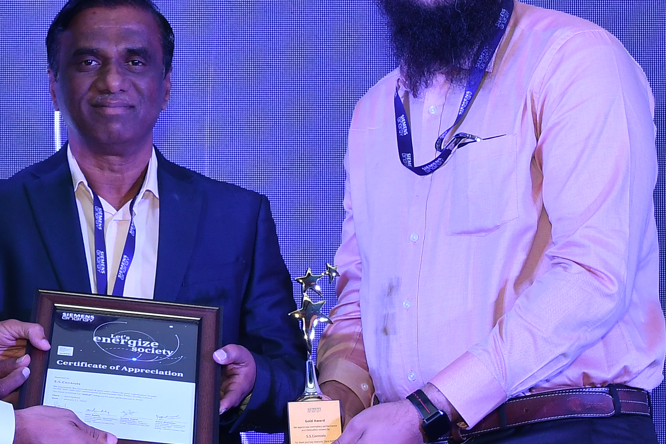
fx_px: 2368
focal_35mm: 128
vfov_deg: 10.7
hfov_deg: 15.8
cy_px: 169
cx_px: 64
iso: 500
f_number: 5.6
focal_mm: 30
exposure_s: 1/125
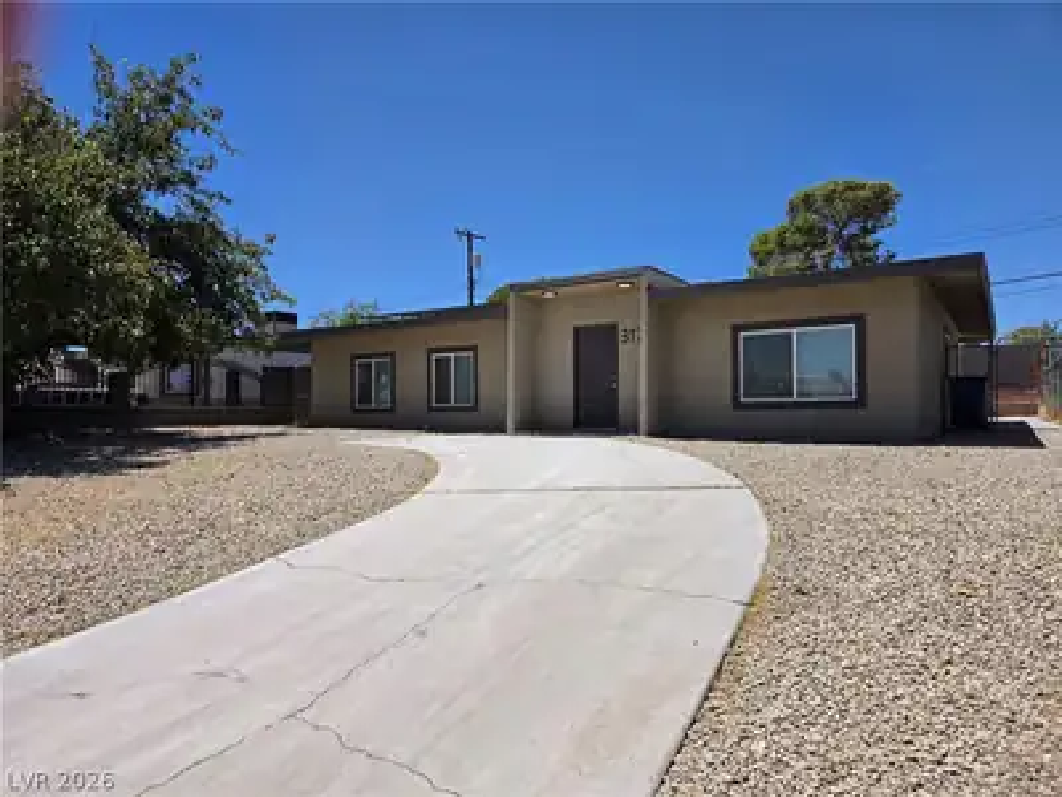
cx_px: 531
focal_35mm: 23
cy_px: 398
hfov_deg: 73.9
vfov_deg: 58.9
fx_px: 706
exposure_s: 1/6743
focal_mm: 5.4
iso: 80
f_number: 1.8
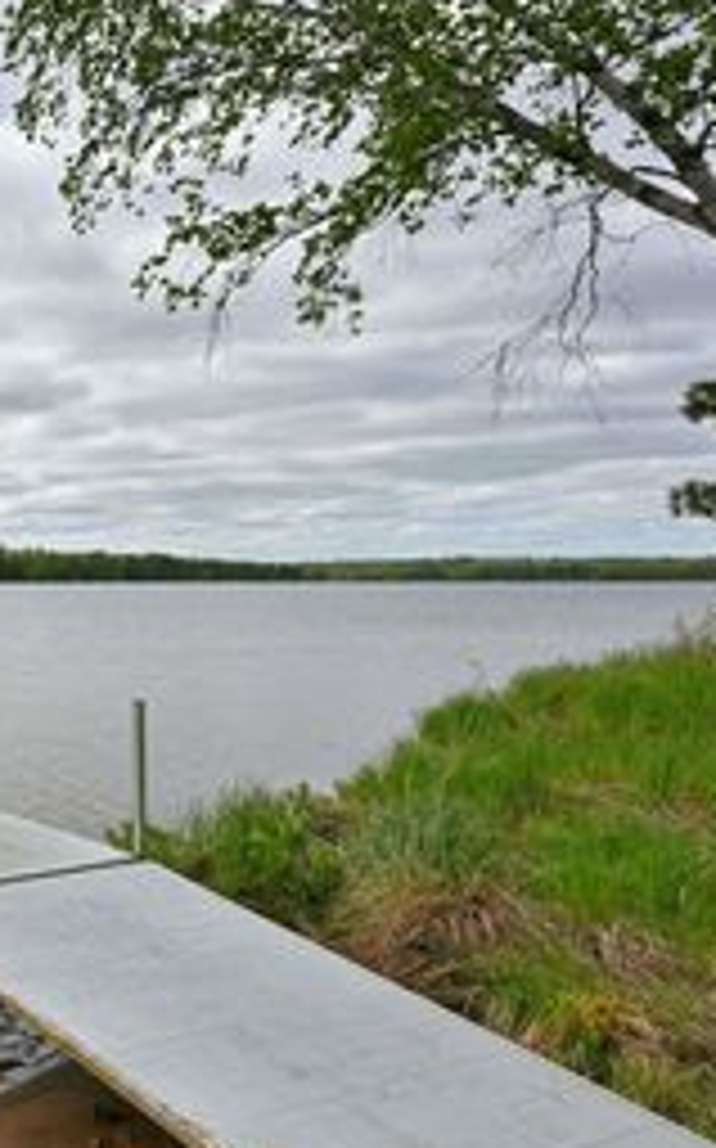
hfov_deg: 27.2
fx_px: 1001
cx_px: -365
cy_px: 592
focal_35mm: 32
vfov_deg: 59.7
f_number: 5.6
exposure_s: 1/2500
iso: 250
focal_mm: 16
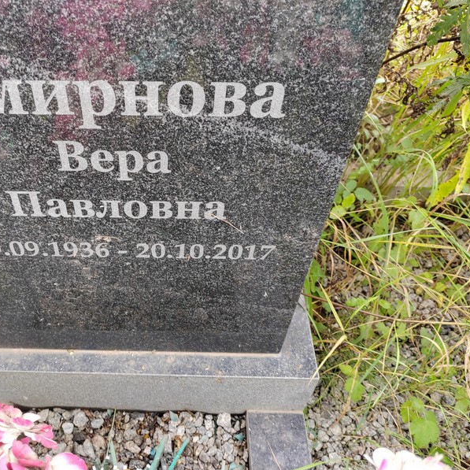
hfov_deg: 50.4
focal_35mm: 32
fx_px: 492
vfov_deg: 51.1
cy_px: 235
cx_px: 165
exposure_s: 1/100
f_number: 1.9
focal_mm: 5.52
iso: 125
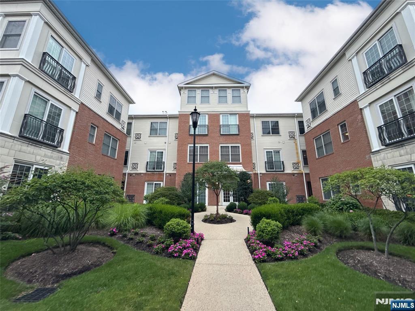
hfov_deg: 102.1
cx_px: 208
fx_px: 168
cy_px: 156
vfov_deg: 85.7
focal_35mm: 14
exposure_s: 1/99
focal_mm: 2.22
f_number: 2.2
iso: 100
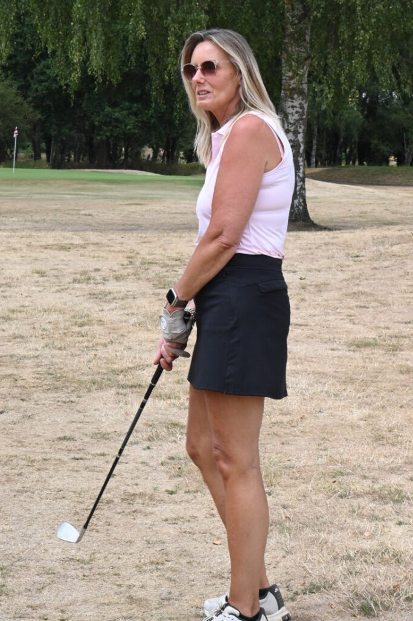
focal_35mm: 114
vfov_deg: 17.8
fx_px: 1963
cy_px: 142
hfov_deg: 12.0
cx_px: 235
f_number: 14
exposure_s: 1/100
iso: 200
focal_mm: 57
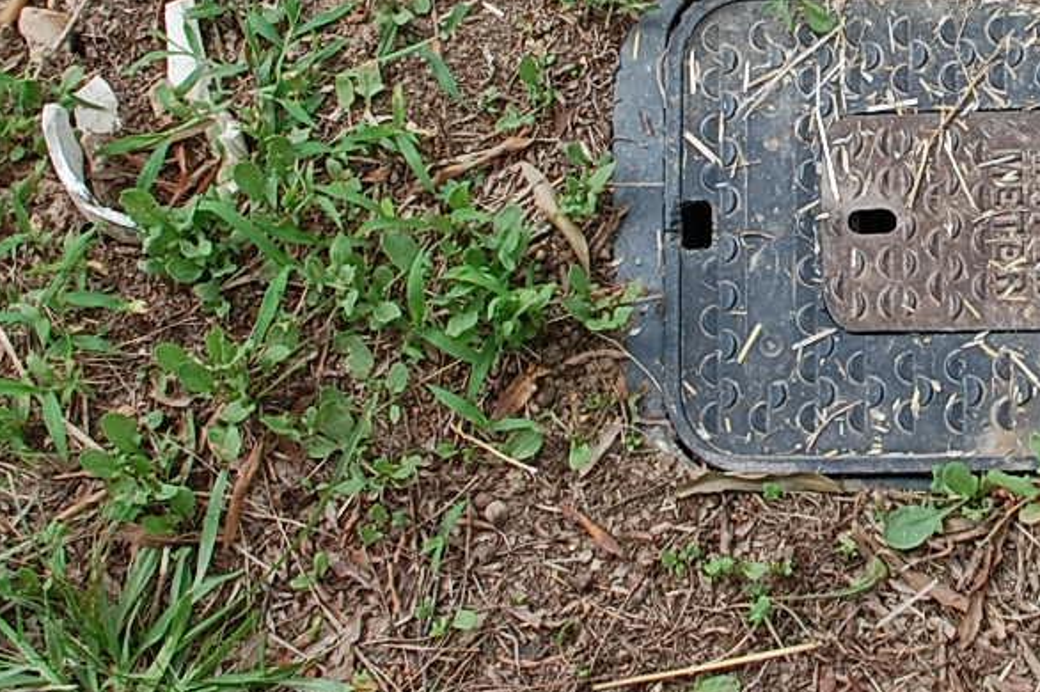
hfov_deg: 25.6
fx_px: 2223
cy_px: 144
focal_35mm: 77
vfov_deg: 17.6
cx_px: 903
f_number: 7.1
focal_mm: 20
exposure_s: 1/200
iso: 200
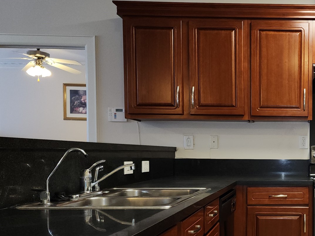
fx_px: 400
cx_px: 296
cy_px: 171
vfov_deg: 32.4
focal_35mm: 44
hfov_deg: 39.2
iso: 125
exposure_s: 1/24
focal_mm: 6.4
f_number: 1.8
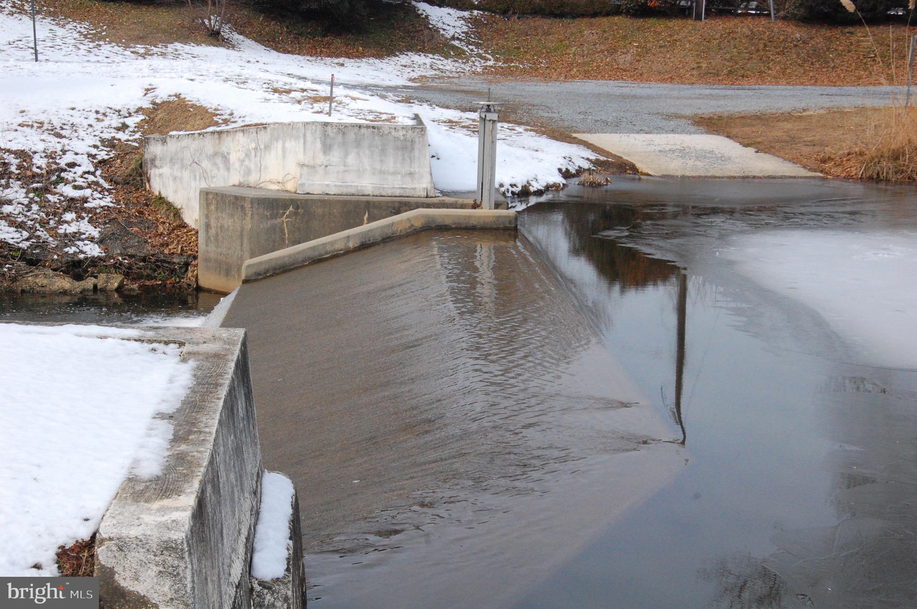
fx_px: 1603
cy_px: 304
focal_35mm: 63
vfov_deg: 21.5
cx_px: 458
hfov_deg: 31.9
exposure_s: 1/1250
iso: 1600
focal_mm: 42
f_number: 18
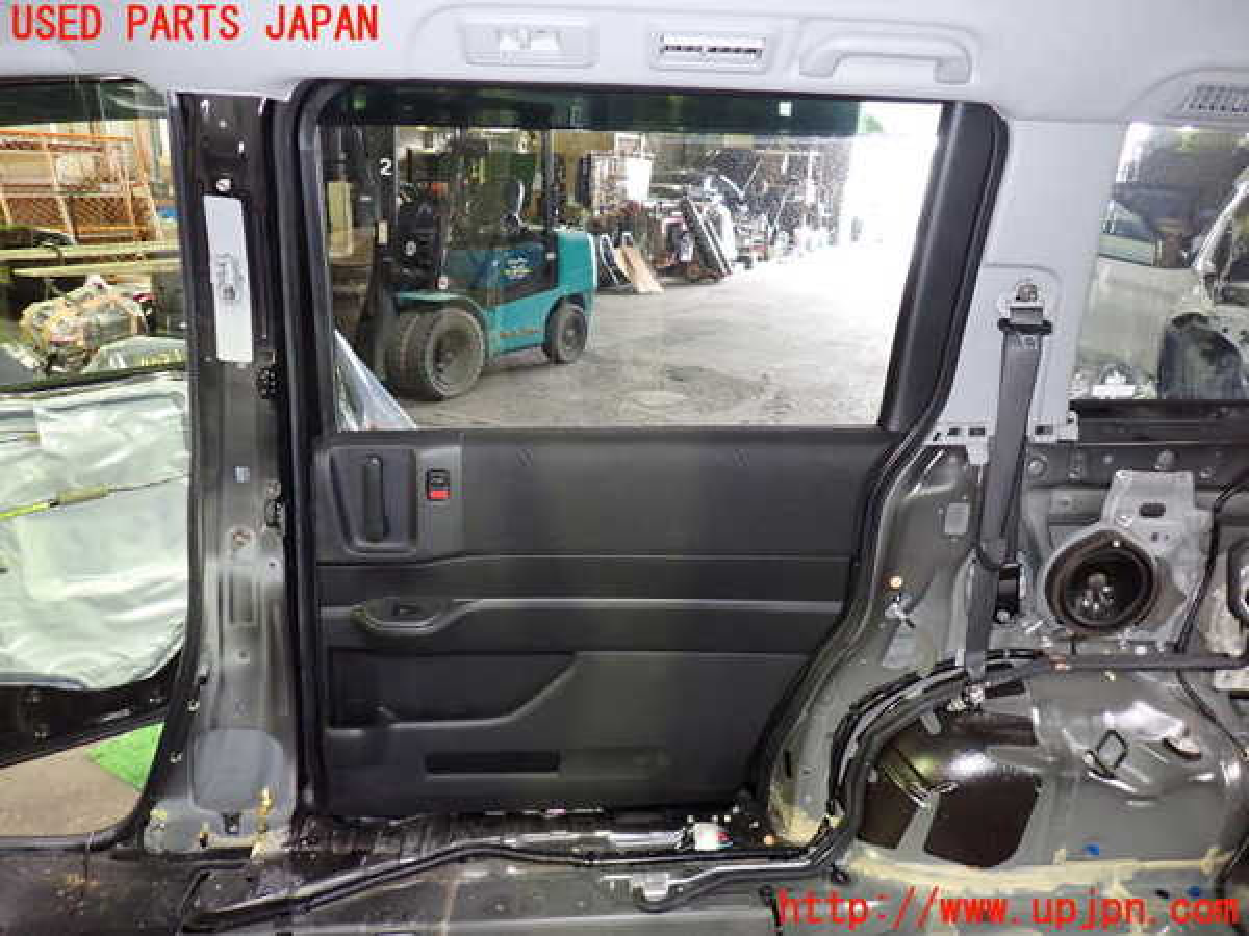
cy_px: 468
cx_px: 624
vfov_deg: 54.9
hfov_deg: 69.4
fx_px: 902
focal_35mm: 25
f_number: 2
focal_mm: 4.5
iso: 800
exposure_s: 1/30
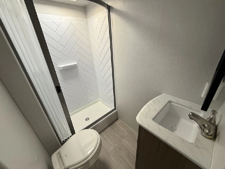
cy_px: 84
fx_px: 91
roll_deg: +4.5
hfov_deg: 102.1
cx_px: 112
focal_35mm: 14
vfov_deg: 85.7
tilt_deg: -26.2
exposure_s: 1/99
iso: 200
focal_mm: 2.22
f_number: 2.2
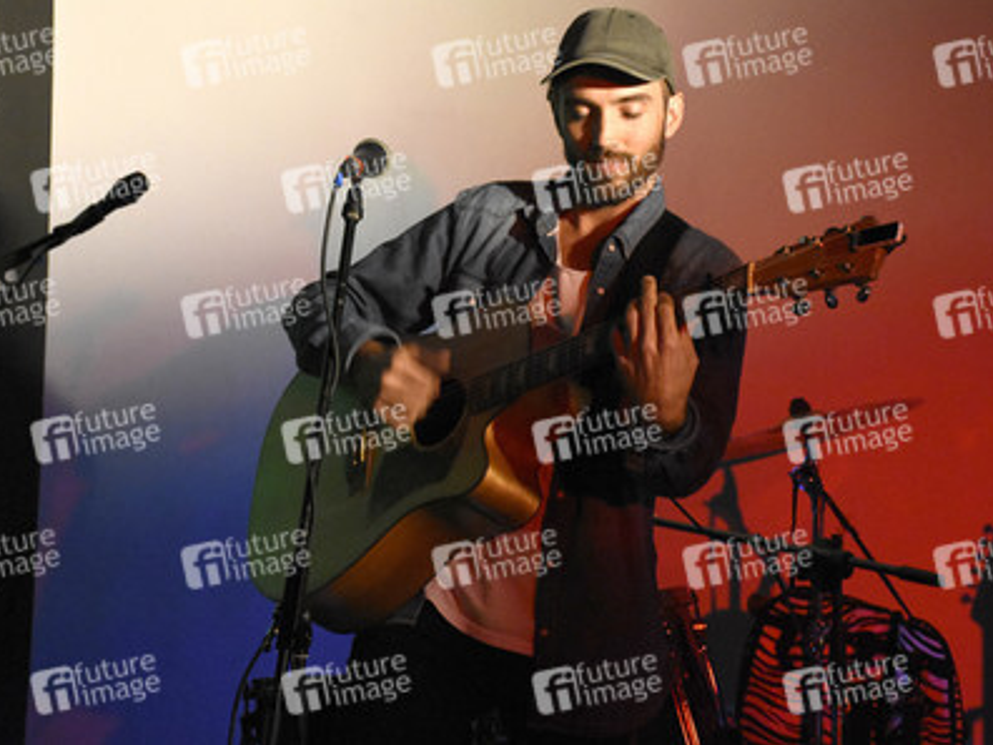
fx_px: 2639
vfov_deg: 16.1
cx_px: 530
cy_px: 371
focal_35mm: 92
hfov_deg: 21.3
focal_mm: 56
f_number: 6.3
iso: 6400
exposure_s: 1/100
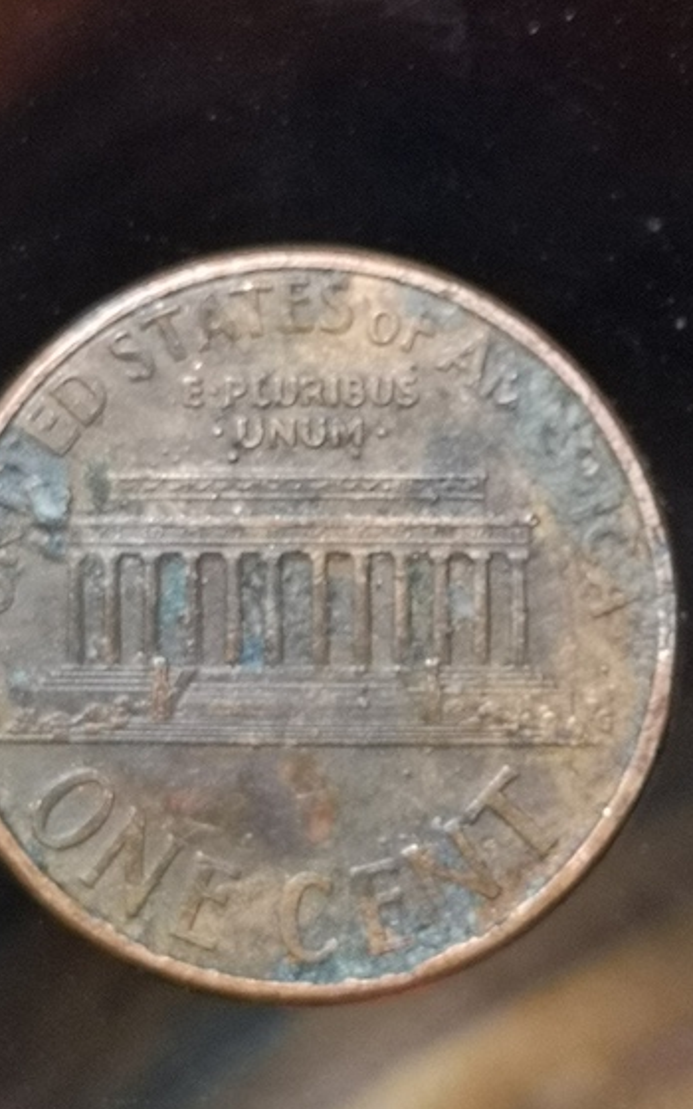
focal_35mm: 119
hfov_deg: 11.0
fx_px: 3596
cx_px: 280
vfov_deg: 17.5
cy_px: 555
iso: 500
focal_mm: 5.58
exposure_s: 1/25
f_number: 1.8
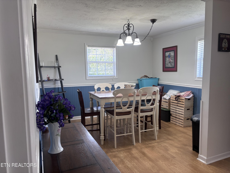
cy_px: 86
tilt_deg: -6.1
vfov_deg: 53.1
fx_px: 173
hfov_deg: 67.3
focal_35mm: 26
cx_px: 115
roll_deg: +1.0
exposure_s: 1/60
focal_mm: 5.96
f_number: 1.6
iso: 64
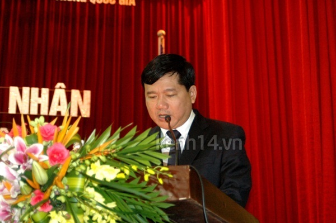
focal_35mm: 75
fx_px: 699
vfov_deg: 18.2
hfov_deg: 27.0
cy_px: 112
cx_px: 168
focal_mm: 50
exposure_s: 1/60
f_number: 4.5
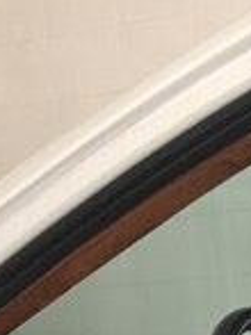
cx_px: 358
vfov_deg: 17.9
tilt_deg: -9.8
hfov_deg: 14.2
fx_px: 949
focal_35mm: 98
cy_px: 506
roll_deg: +3.6
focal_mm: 4.15
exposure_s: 1/33
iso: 200
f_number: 2.2
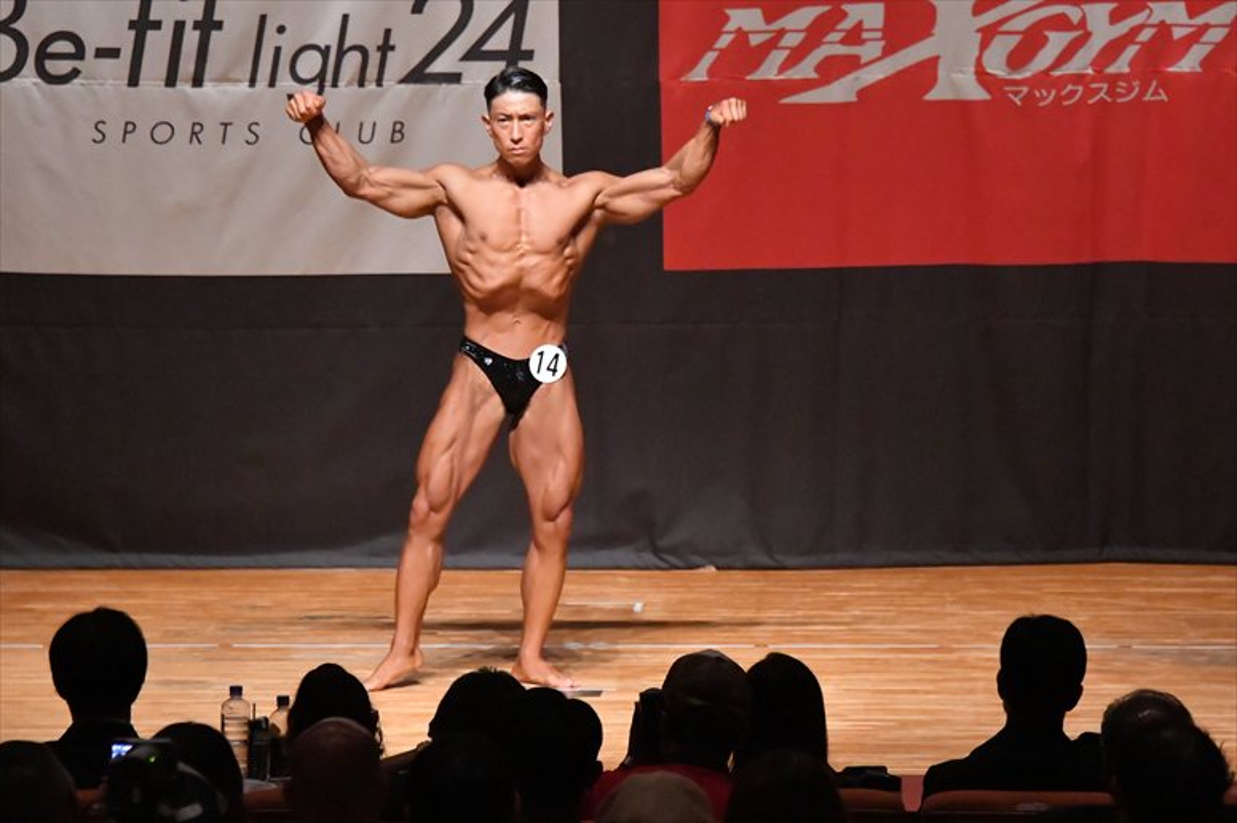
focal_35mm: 240
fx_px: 8243
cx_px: 618
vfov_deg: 5.7
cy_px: 412
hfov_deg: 8.6
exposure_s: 1/400
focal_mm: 160
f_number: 5.6
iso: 12800
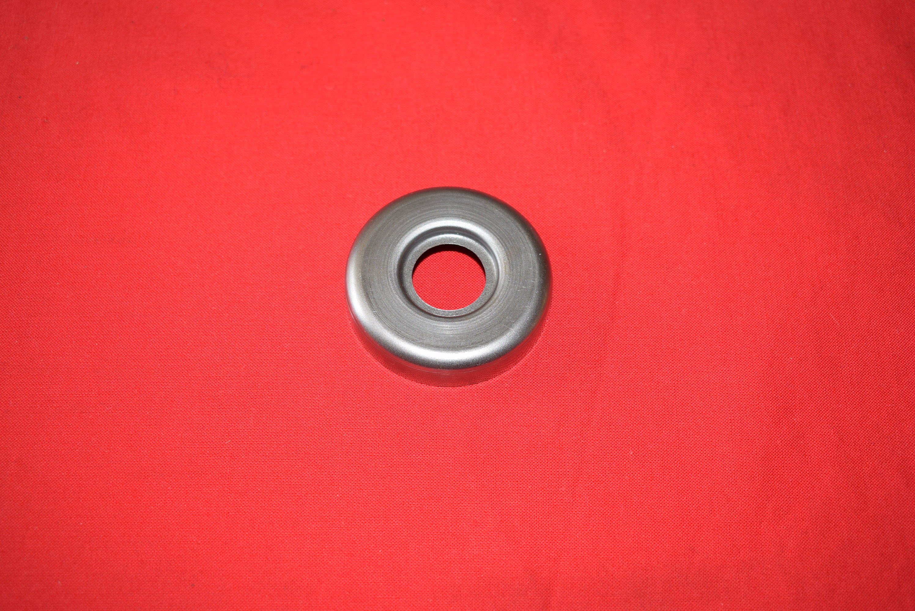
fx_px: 1145
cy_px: 306
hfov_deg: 43.6
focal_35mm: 45
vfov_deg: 29.9
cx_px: 458
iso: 160
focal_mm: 30
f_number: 5.6
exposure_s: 1/60
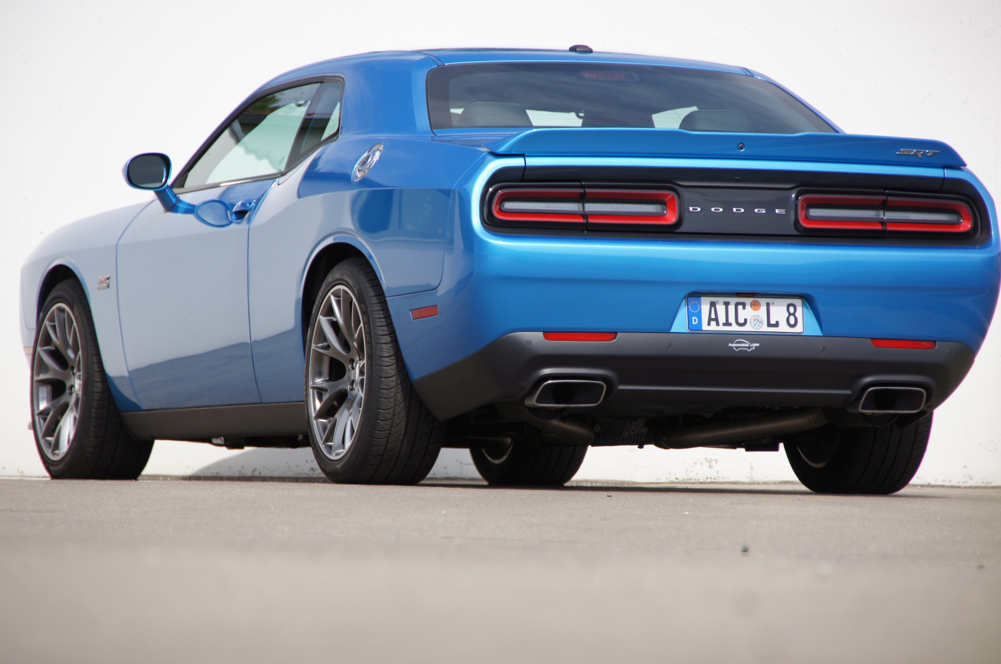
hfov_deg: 8.6
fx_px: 6663
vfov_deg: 5.7
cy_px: 332
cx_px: 500
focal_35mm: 240
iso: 100
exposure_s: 1/320
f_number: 6.3
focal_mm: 160
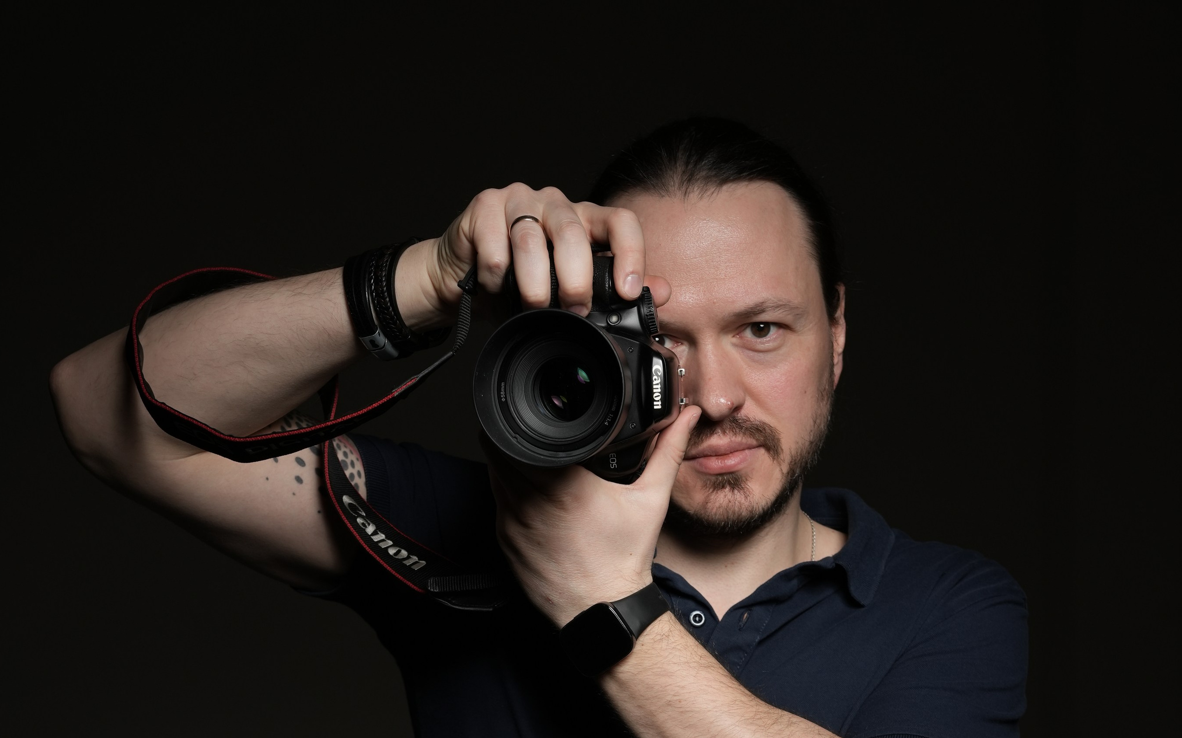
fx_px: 2490
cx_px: 590
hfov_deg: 26.7
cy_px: 836
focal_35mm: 77
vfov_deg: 16.3
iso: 200
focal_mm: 50.2
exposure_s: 1/160
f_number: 6.3
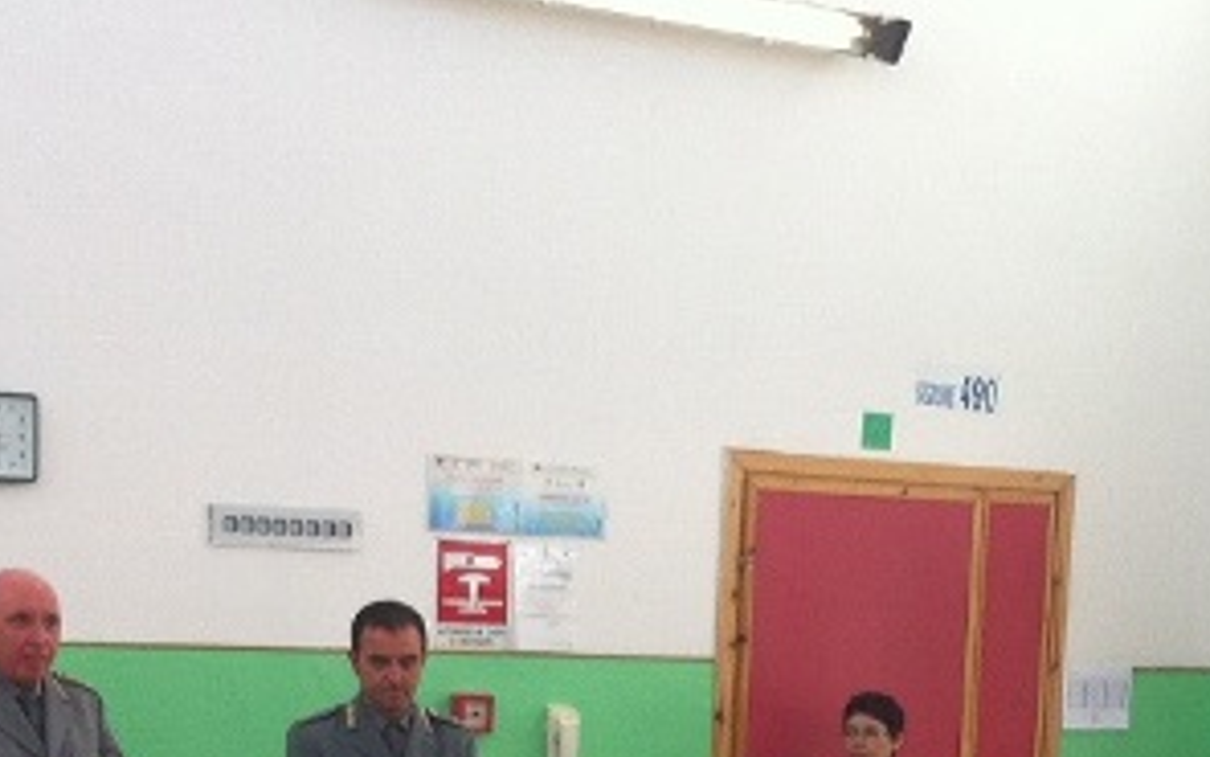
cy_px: 1121
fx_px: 3298
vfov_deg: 12.5
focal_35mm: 100
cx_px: 679
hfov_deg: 20.8
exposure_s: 1/120
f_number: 2.8
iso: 100
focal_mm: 3.85
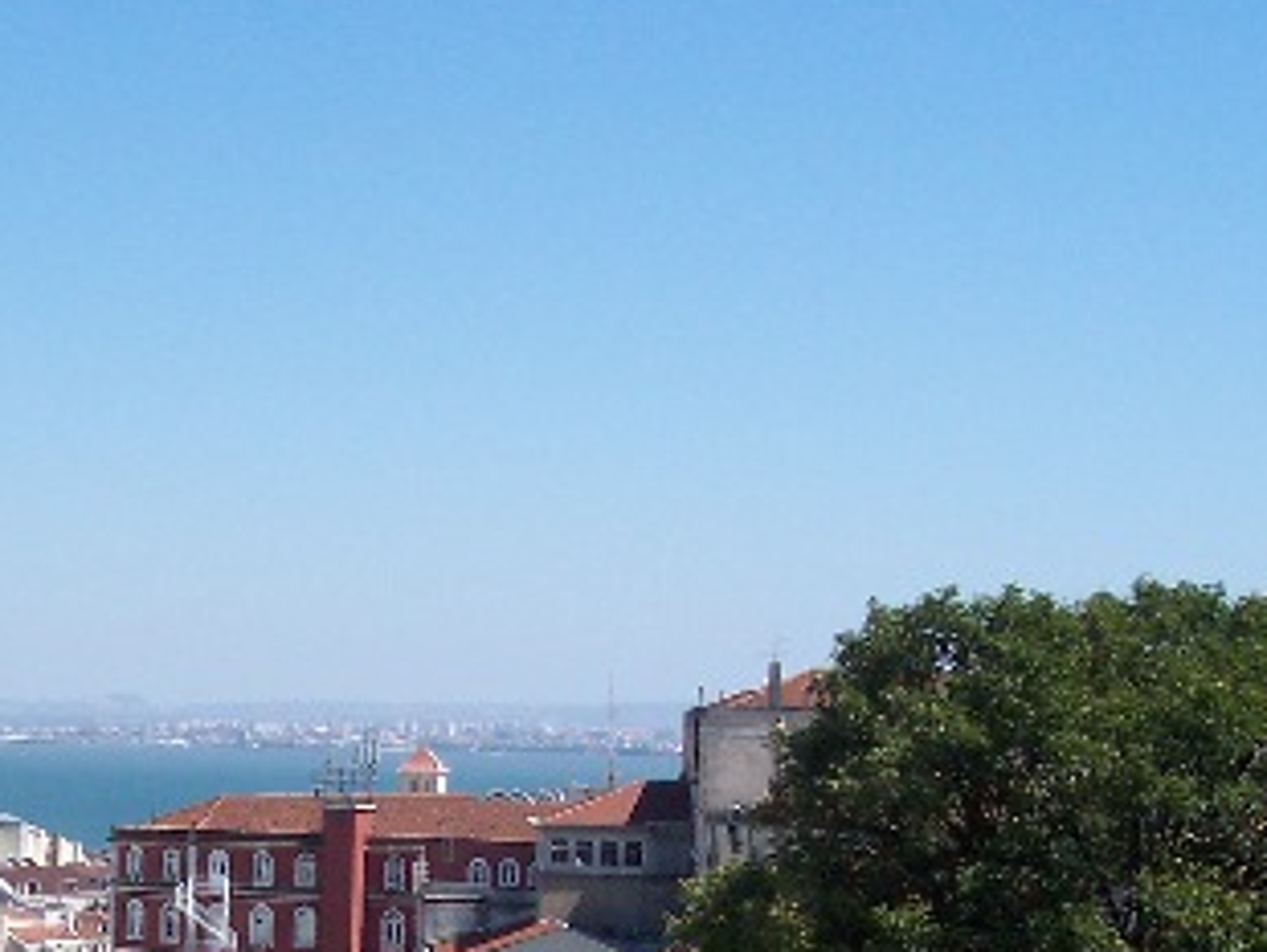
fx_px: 3590
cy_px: 907
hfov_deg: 19.9
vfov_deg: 14.9
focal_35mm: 98
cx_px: 372
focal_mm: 8
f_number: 4.8
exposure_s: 1/700
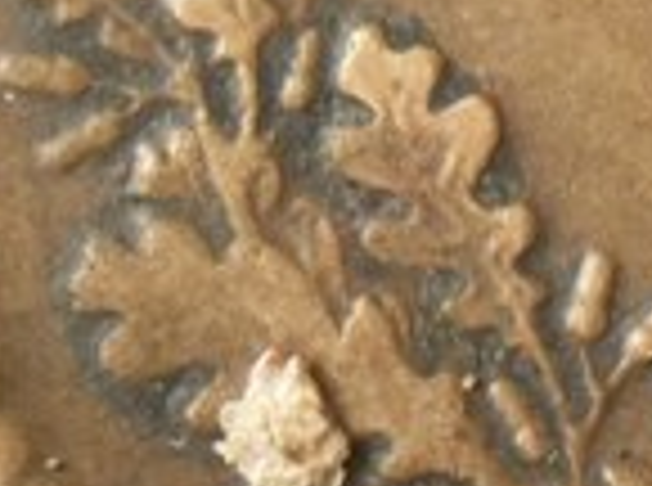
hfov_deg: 12.1
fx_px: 2912
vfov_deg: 9.5
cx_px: 1003
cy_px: 342
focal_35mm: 155
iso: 160
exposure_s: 1/20
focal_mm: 6.3
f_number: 3.1
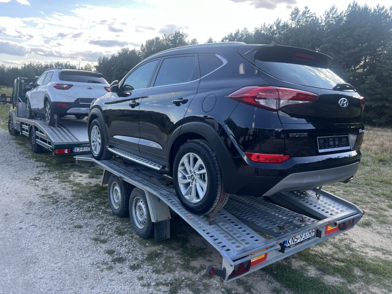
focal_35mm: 26
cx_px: 196
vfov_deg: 53.1
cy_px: 147
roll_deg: -2.7
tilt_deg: -10.2
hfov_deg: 67.3
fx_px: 294
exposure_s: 1/597
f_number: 1.5
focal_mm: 5.7
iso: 50
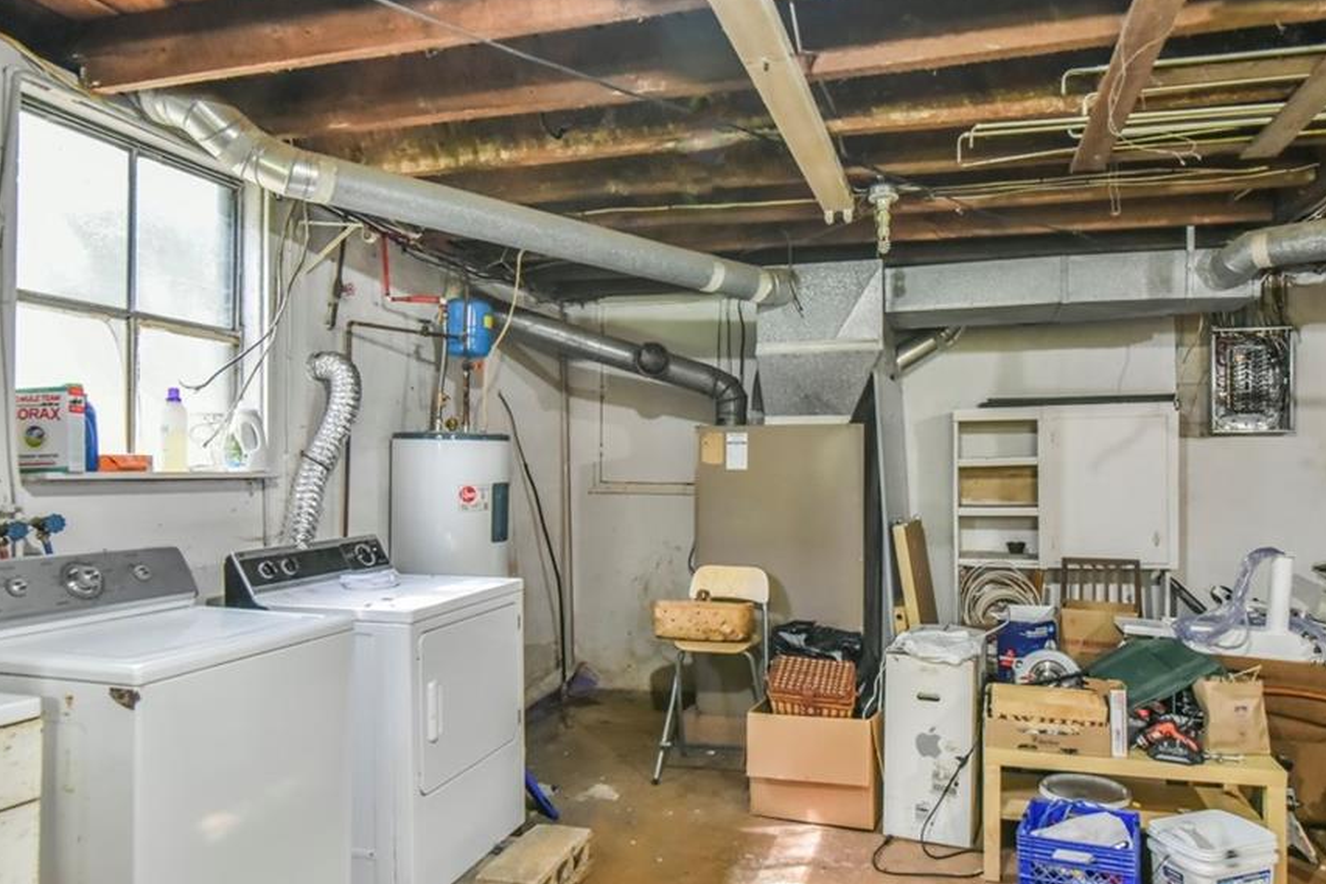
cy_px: 470
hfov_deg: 73.5
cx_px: 737
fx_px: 884
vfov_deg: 53.1
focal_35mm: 24
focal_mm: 20
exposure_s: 1/100
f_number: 4.5
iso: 4000
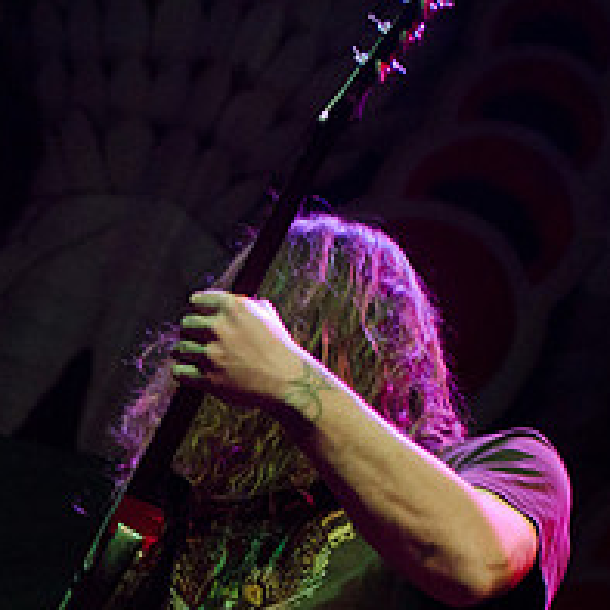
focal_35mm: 165
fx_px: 3290
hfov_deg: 10.5
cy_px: 591
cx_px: -81
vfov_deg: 10.5
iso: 2000
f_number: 2.8
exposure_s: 1/60
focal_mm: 44
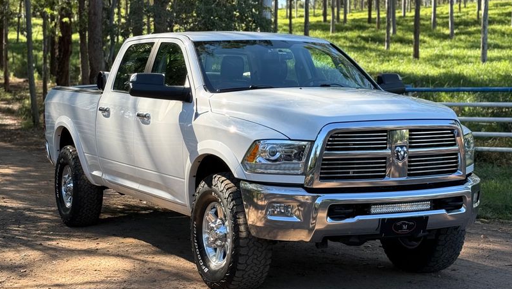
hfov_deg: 39.2
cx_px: 256
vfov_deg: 22.7
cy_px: 142
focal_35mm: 53
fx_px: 720
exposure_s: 1/855
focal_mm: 6.76
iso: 64
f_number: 1.78
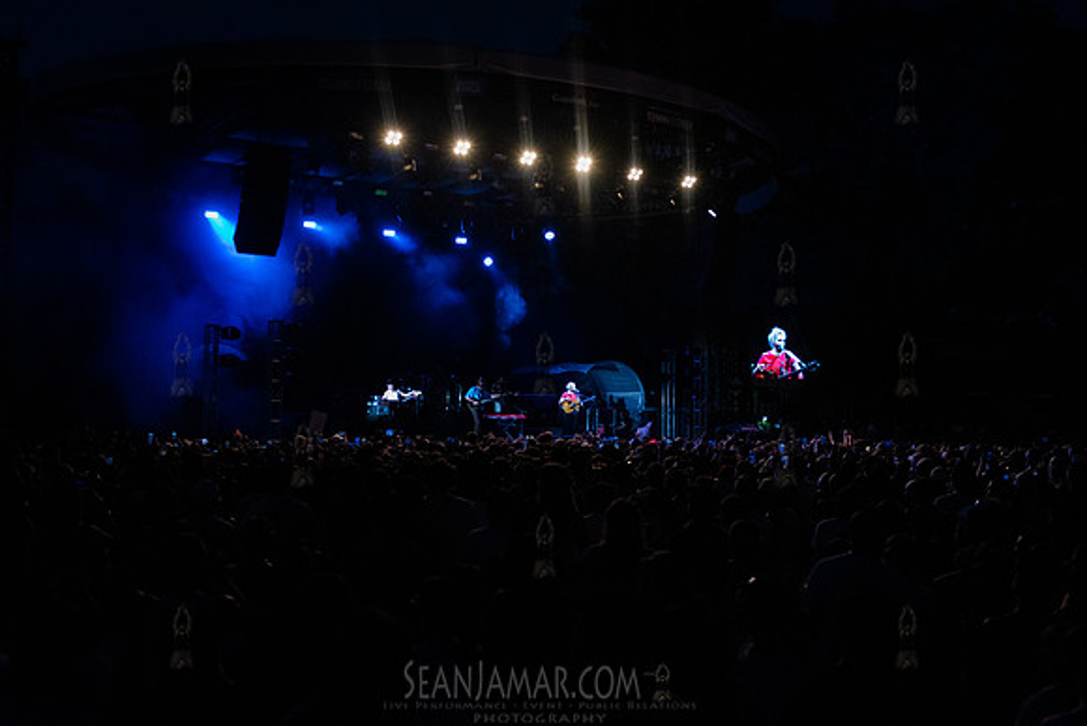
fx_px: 1148
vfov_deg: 35.1
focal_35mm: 38
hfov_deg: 50.7
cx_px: 544
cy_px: 363
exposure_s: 1/500
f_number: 3.5
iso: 6400
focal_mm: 38
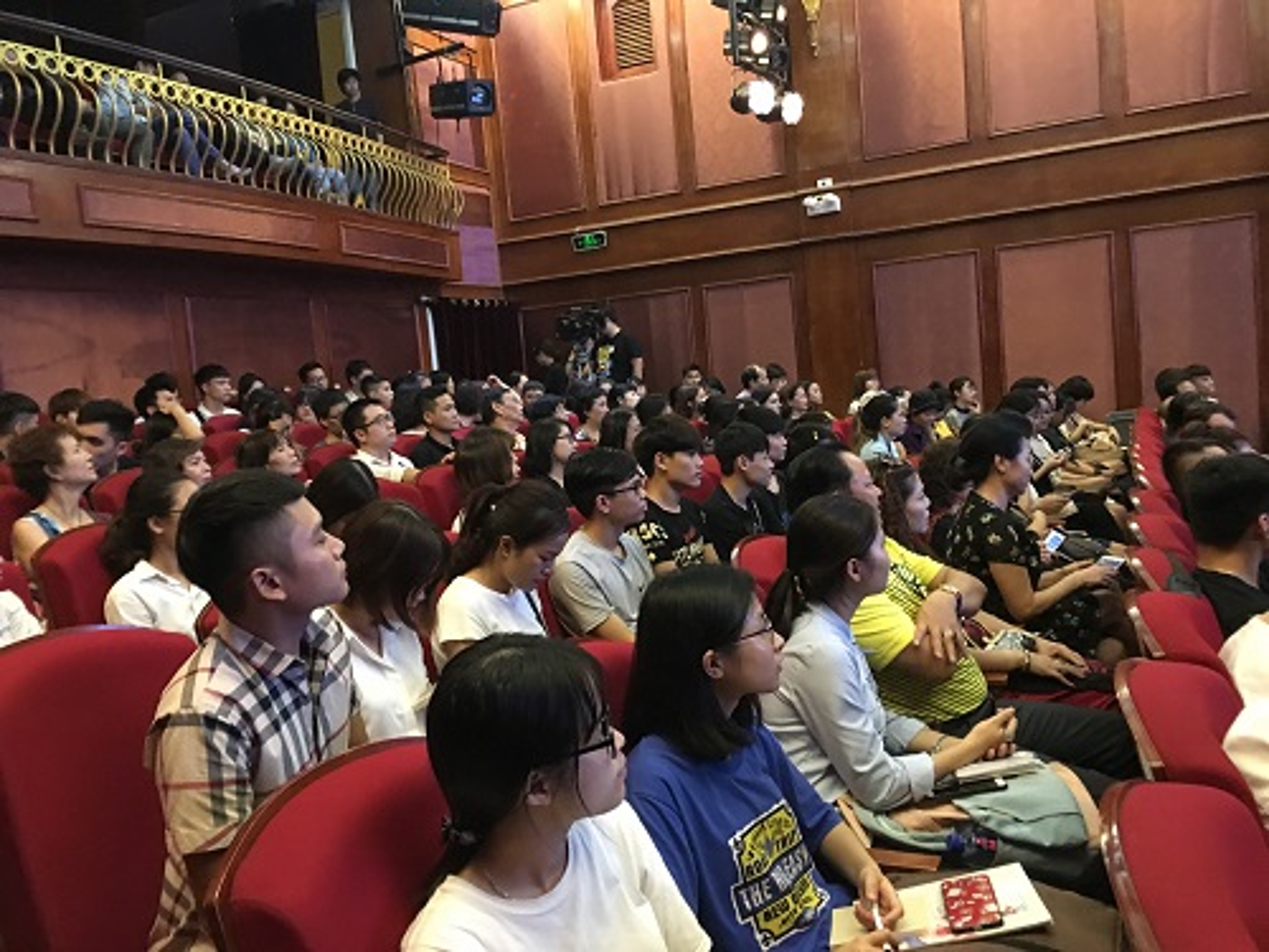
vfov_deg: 48.2
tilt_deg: -3.8
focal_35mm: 29
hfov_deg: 61.7
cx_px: 634
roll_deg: +5.4
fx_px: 1063
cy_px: 476
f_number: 2.2
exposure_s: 1/8
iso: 160
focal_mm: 4.15
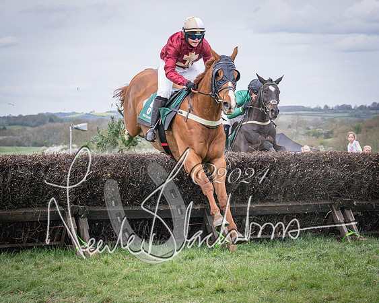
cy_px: 120
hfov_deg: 15.5
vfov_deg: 12.4
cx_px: 243
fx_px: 1388
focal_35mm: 124
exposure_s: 1/800
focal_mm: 70
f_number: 5
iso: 400
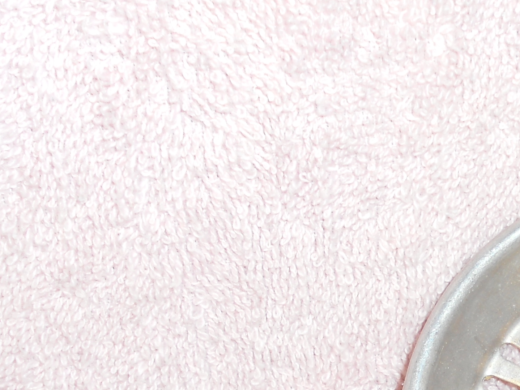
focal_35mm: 89
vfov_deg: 15.8
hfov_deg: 21.6
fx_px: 1337
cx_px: 442
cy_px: 493
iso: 80
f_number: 3.5
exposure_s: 1/25
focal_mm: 5.8
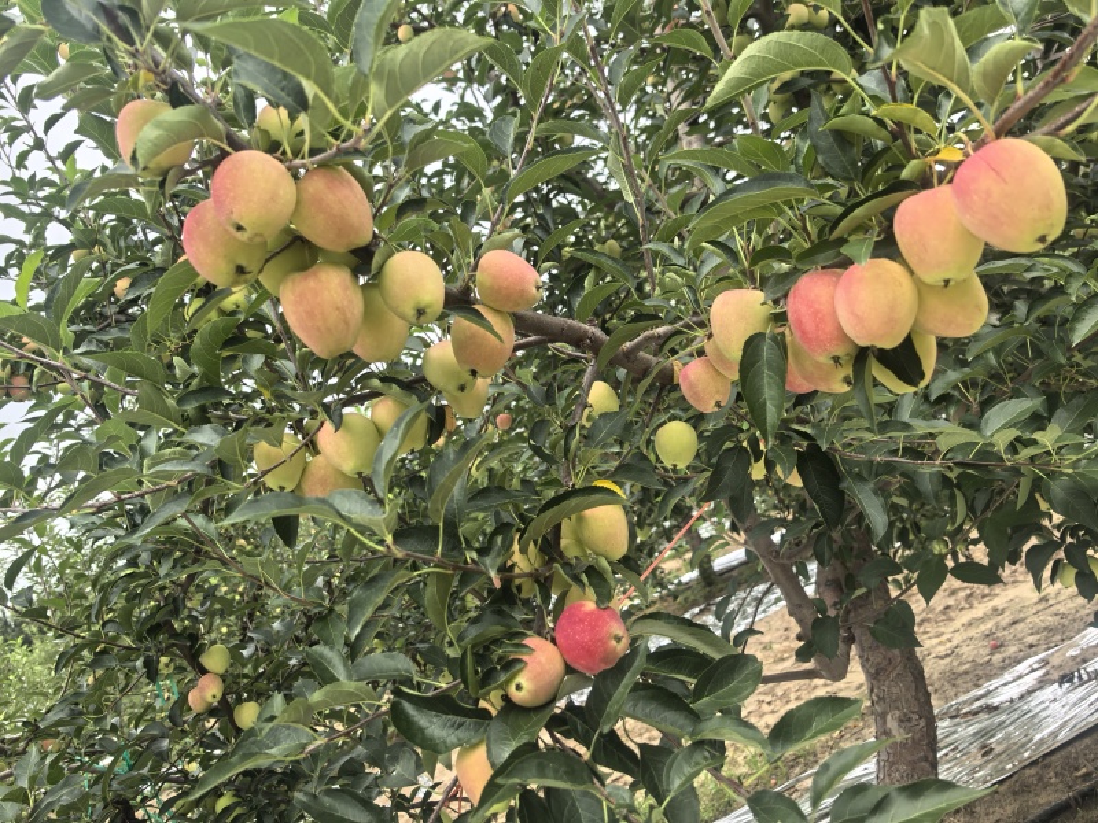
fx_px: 856
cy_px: 412
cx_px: 549
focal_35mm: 27
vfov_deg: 51.4
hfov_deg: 65.3
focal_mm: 6.98
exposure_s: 1/2342
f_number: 2
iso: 250
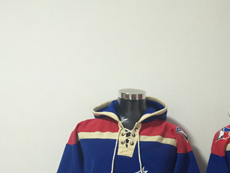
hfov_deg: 33.9
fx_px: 359
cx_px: 201
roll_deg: -2.4
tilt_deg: +0.0
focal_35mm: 54
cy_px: 151
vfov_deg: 26.3
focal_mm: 4.15
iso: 125
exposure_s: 1/10
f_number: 2.2
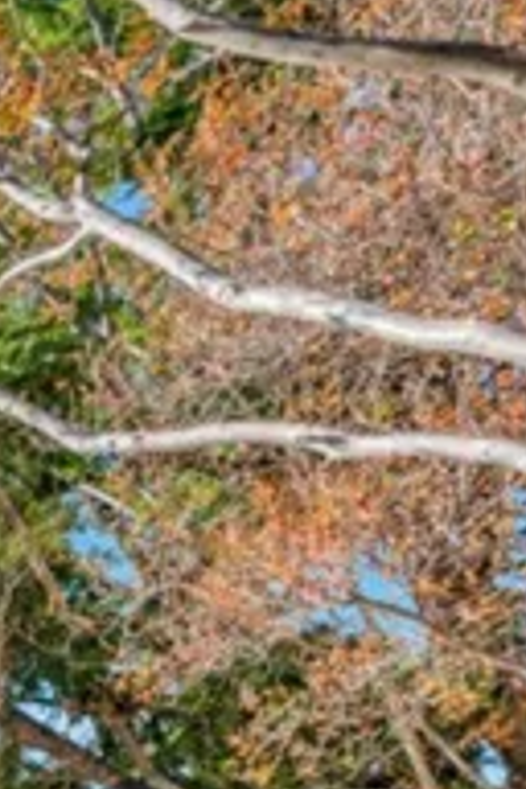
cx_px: -1114
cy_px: 1064
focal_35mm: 70
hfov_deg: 10.9
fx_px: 1534
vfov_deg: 24.6
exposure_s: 1/400
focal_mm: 16
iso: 80
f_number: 5.6
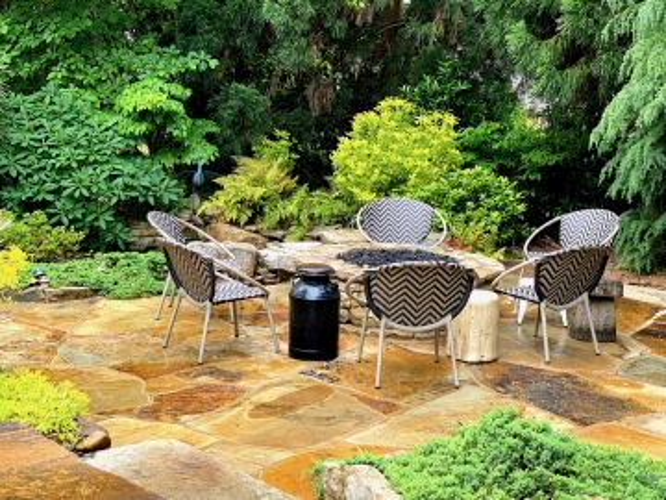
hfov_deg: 36.8
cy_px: 250
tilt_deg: -9.7
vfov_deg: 28.0
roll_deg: -1.9
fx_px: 1000
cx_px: 333
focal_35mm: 52
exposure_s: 1/122
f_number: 2
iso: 50
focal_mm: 6
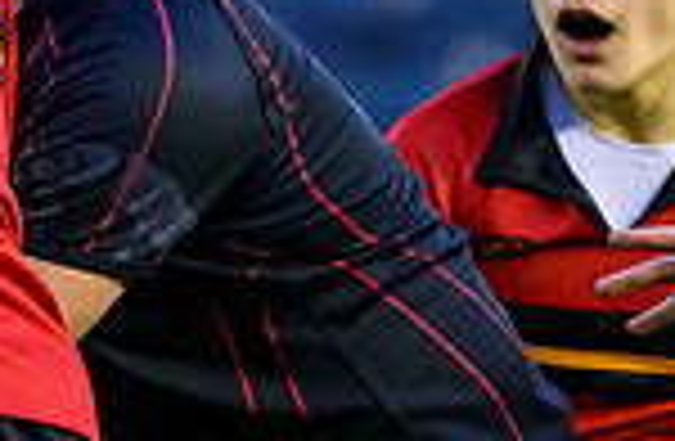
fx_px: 83536
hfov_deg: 0.5
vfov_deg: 0.3
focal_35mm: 4483
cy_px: 873
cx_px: -681
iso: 8000
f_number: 4
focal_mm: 560
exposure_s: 1/1000
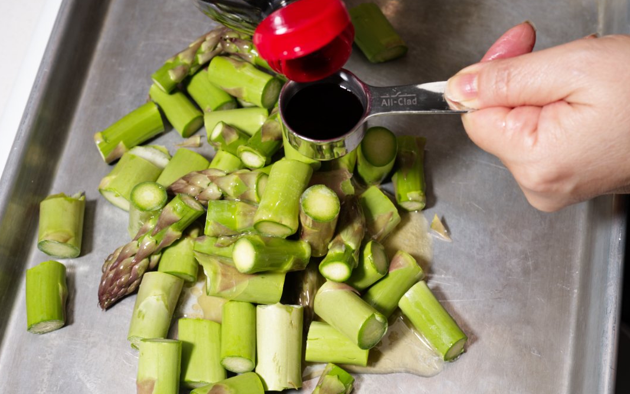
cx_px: 328
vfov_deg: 20.6
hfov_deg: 32.5
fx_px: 1082
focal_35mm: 63
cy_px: 229
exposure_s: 1/100
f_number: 8
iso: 100
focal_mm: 55
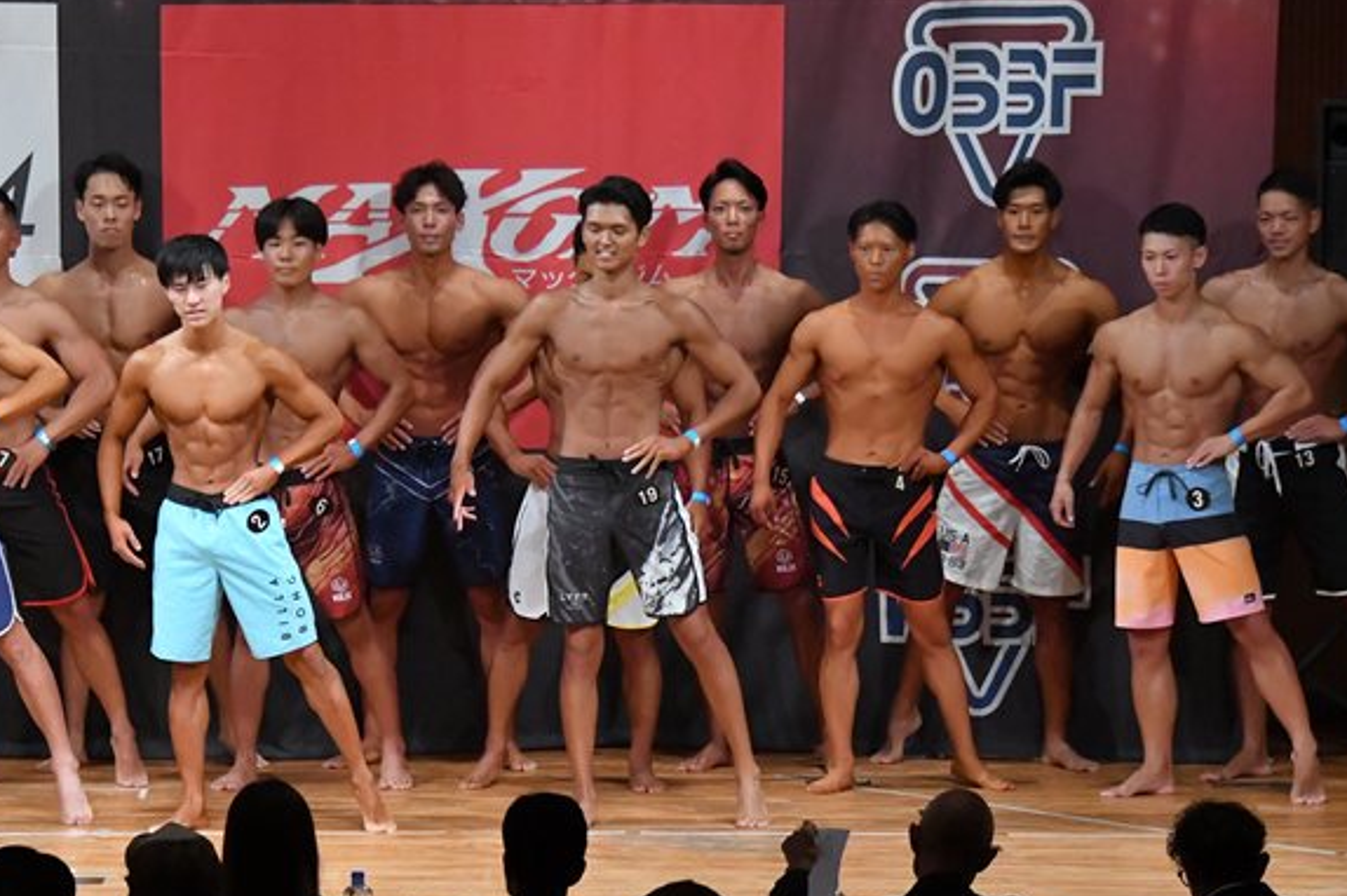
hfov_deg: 9.7
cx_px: 517
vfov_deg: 6.5
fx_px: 7927
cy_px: 554
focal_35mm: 212
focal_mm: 105
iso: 8000
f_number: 5.6
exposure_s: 1/400
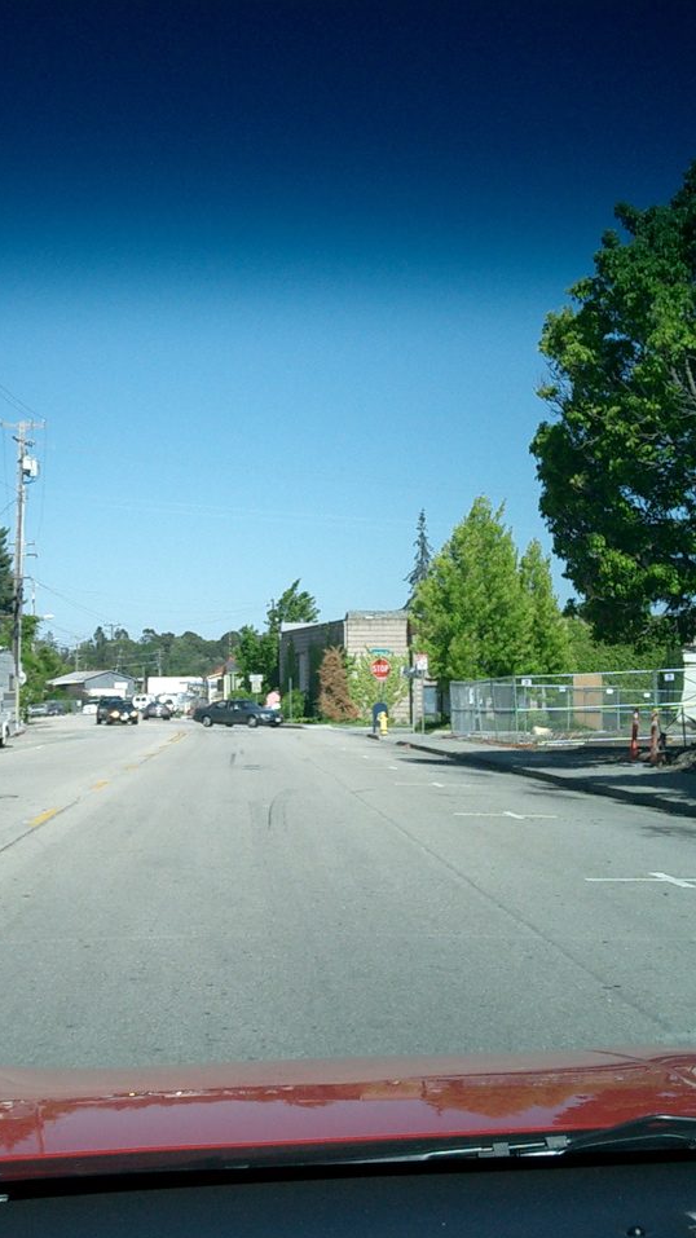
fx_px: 1674
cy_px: 620
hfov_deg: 23.2
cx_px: 159
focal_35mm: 51
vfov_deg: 40.6
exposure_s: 1/640
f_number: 4.2
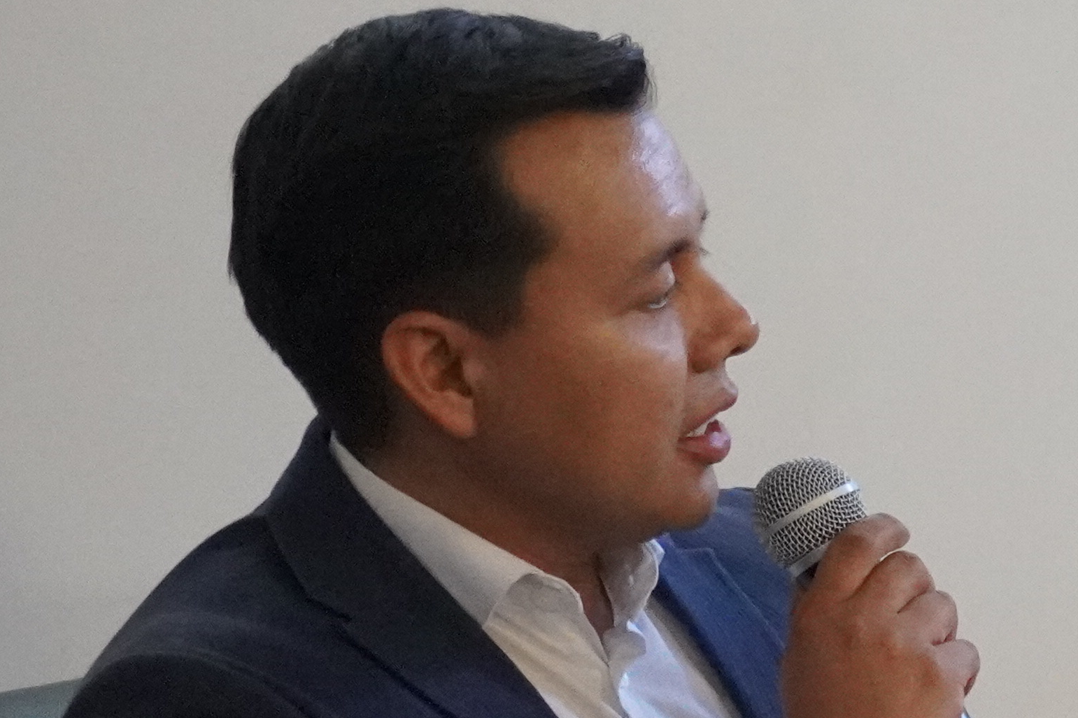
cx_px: 2072
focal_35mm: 292
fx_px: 8742
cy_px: 690
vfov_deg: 4.7
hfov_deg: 6.8
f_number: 5.6
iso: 6400
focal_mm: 50
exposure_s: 1/80
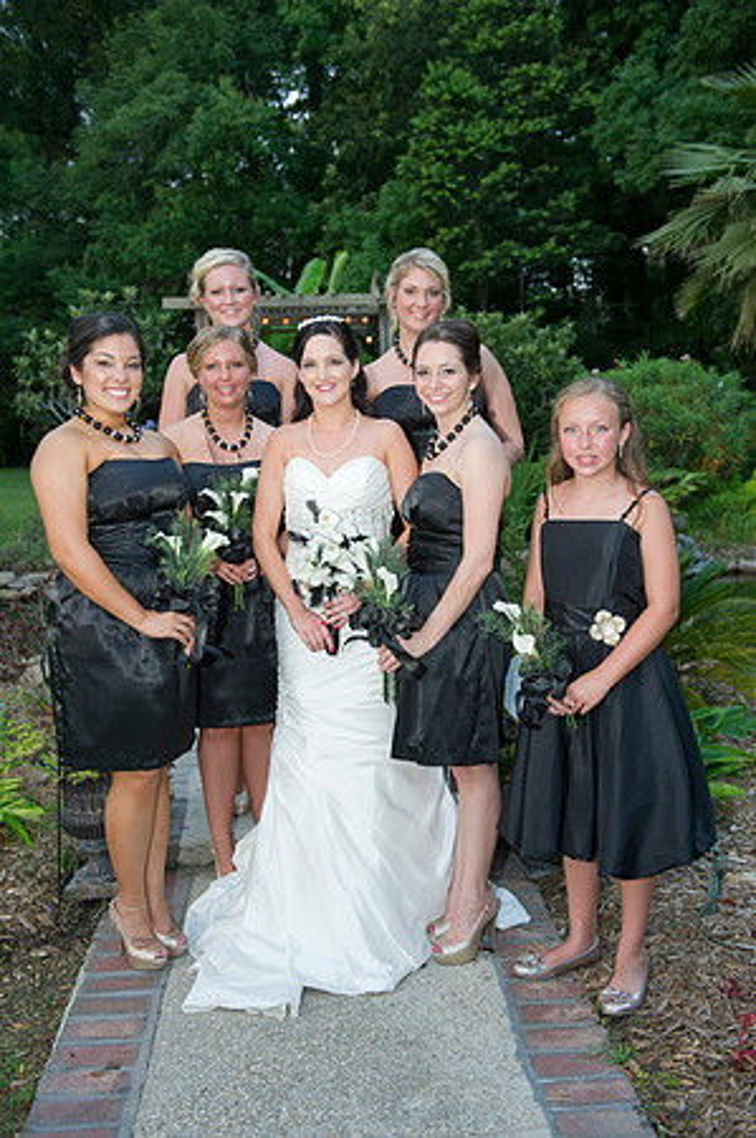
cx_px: 378
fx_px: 1200
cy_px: 569
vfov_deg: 50.7
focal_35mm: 38
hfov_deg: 35.0
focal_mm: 38
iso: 1250
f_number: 4
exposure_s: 1/125
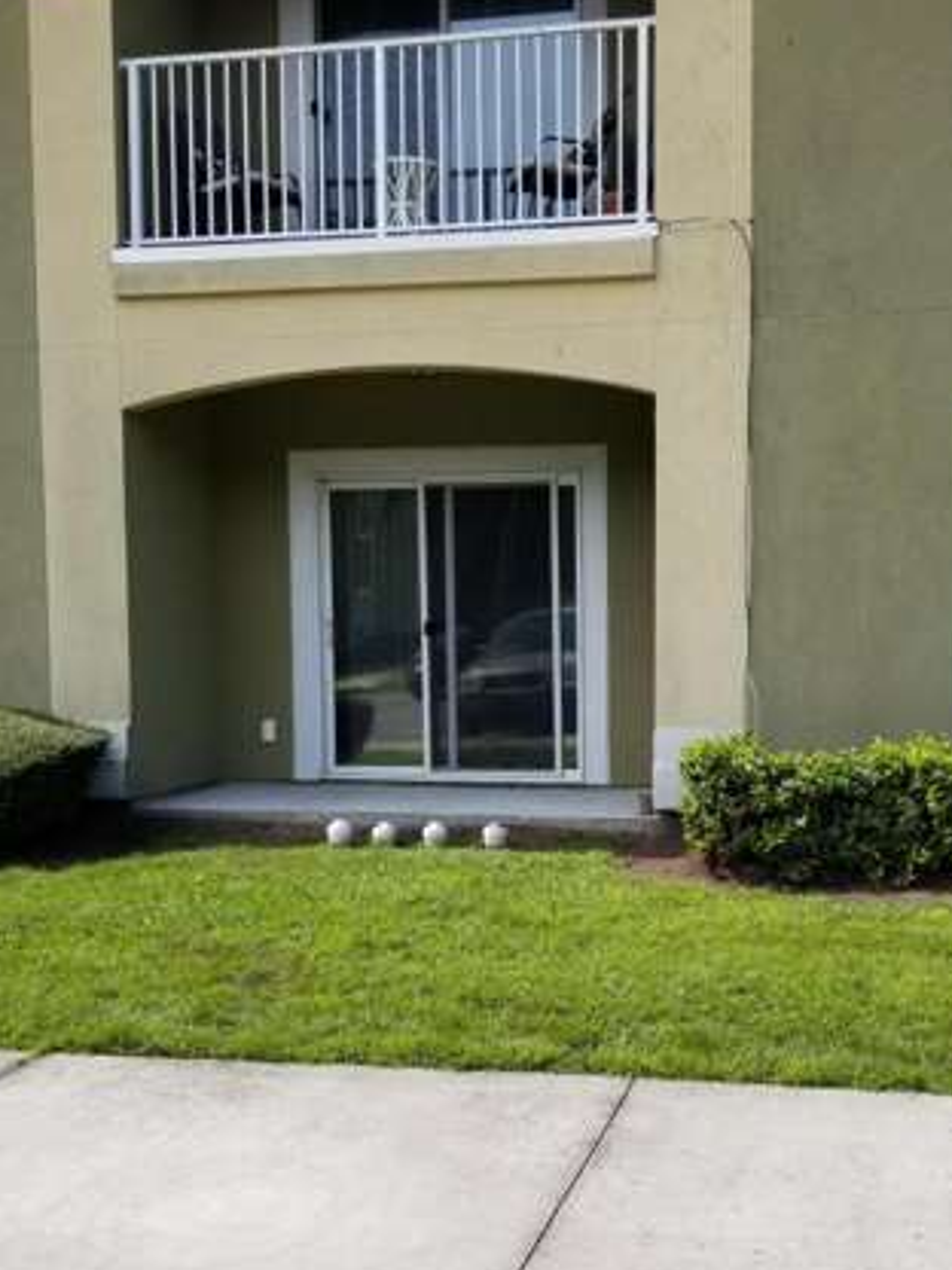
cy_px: 754
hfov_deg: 35.7
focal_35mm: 40
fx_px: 1467
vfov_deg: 46.6
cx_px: 607
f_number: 1.7
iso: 50
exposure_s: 1/1752
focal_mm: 4.25
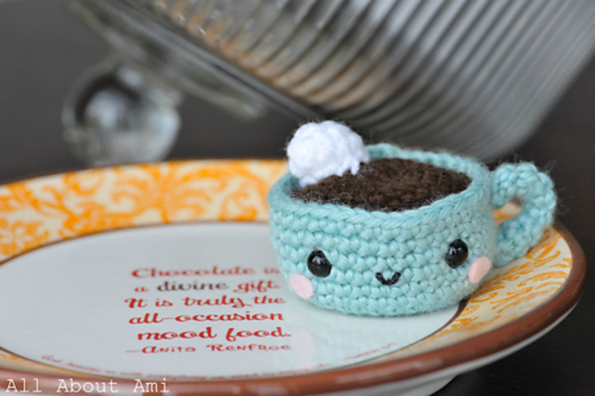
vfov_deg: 13.0
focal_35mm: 105
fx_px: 1734
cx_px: 298
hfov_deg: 19.5
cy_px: 198
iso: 2000
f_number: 8
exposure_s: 1/40
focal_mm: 105
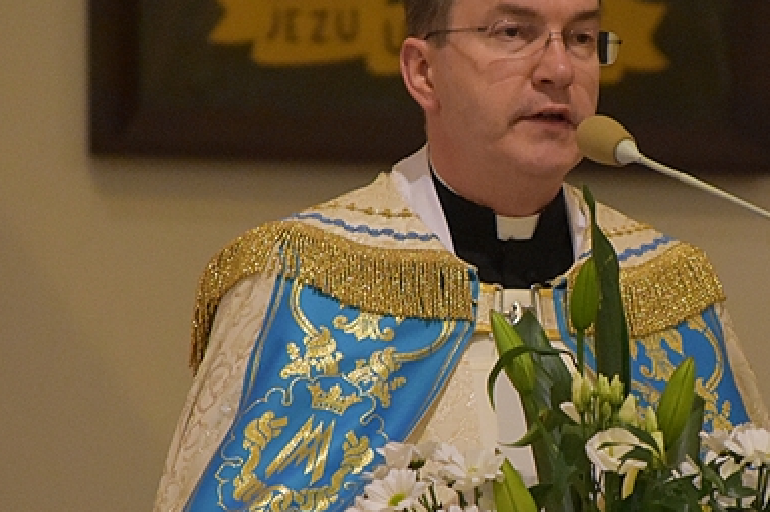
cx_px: 533
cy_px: 314
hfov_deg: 3.3
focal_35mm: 626
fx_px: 13383
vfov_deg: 2.2
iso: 5000
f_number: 6.3
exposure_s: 1/25
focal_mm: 200
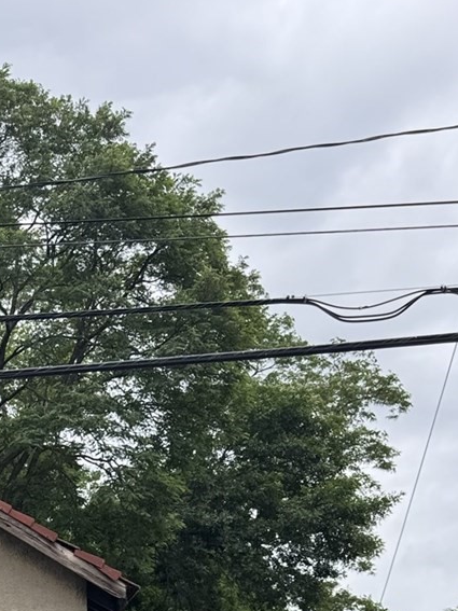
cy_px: 764
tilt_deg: +3.6
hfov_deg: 20.5
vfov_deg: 26.1
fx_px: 1147
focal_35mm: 65
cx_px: -151
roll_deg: +0.4
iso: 80
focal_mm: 6.76
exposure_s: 1/448
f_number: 1.78
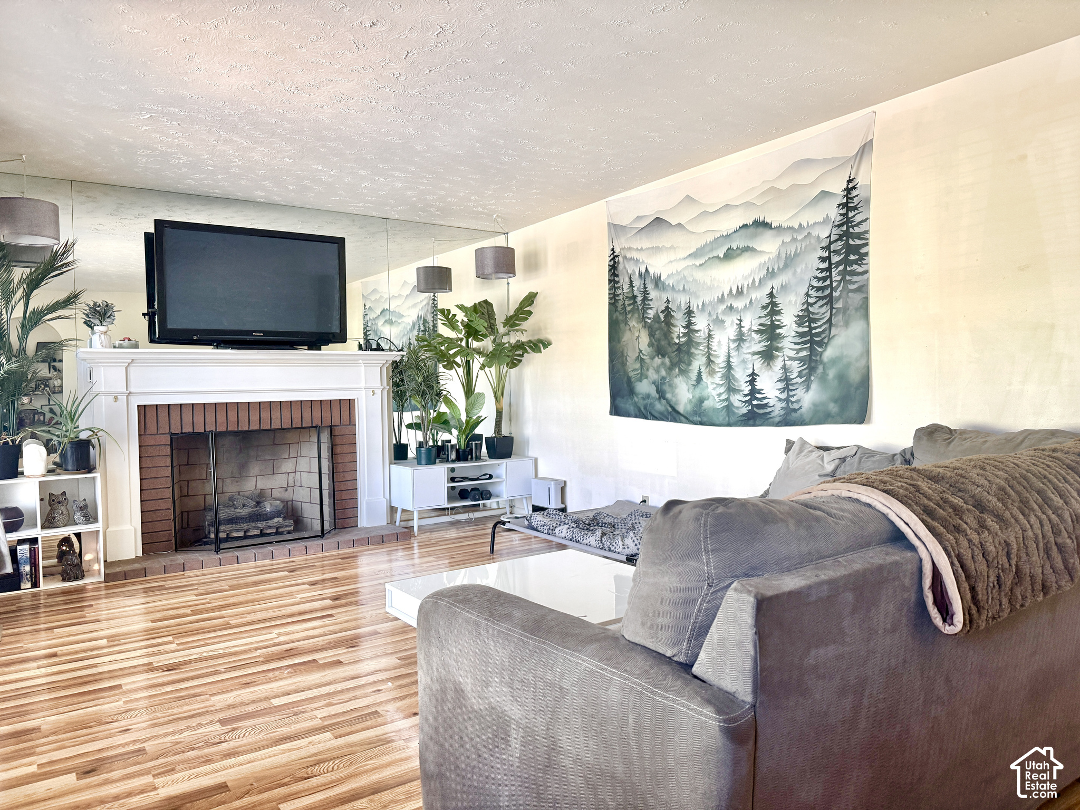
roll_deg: +1.6
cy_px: 405
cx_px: 540
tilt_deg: -1.2
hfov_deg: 71.6
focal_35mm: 24
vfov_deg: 56.8
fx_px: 749
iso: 200
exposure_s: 1/121
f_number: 1.78
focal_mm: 6.76
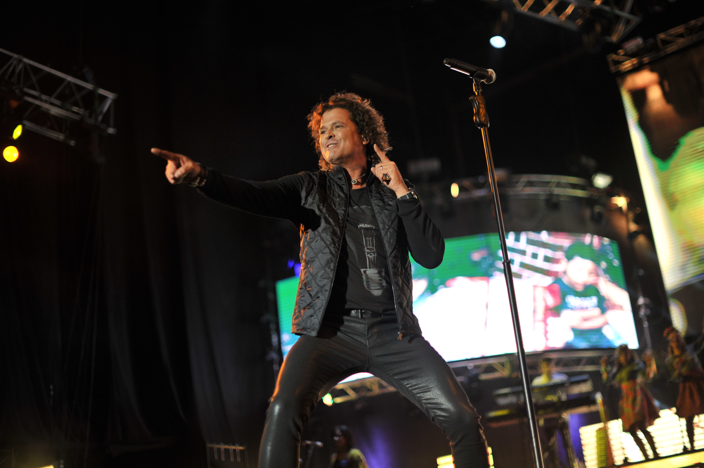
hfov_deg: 39.6
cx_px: 352
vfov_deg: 27.0
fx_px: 977
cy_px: 234
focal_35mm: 50
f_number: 1.4
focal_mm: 50
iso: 800
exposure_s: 1/1250
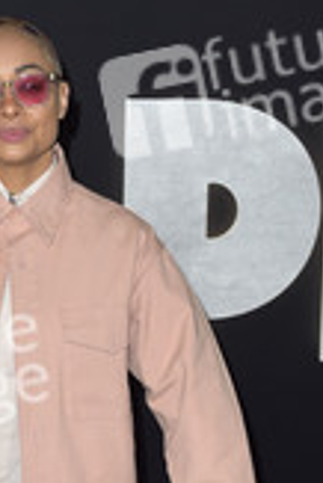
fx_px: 1652
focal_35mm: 123
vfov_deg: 16.1
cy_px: 533
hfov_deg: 11.0
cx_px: -16
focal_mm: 50
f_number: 6.3
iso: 400
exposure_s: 1/250
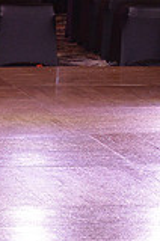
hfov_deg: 4.2
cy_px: -69
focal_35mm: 326
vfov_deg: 6.3
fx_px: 2183
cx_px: 223
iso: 2000
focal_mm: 90
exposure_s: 1/250
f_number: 6.3
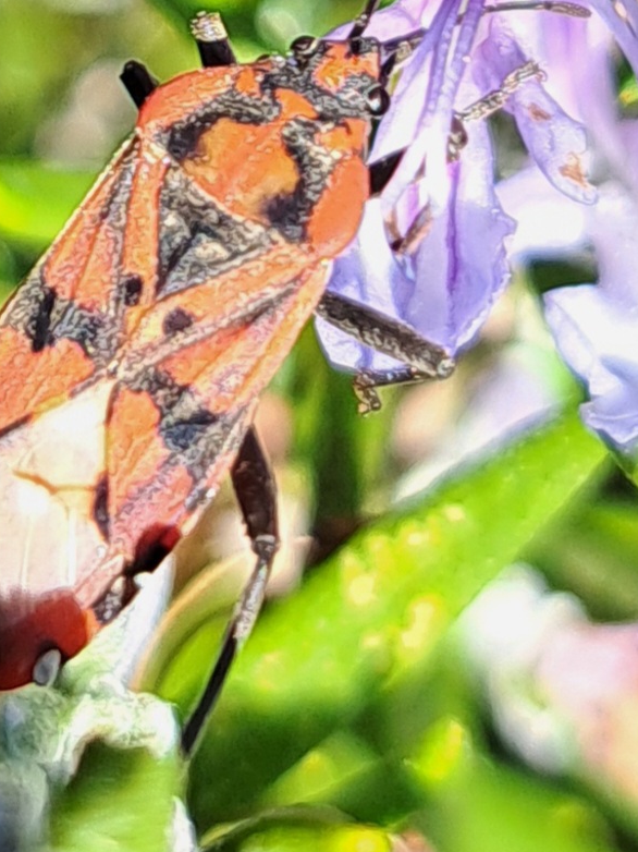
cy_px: 291
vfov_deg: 46.2
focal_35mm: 40
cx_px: 241
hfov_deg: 35.8
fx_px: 984
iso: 50
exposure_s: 1/333
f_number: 1.8
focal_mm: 5.23
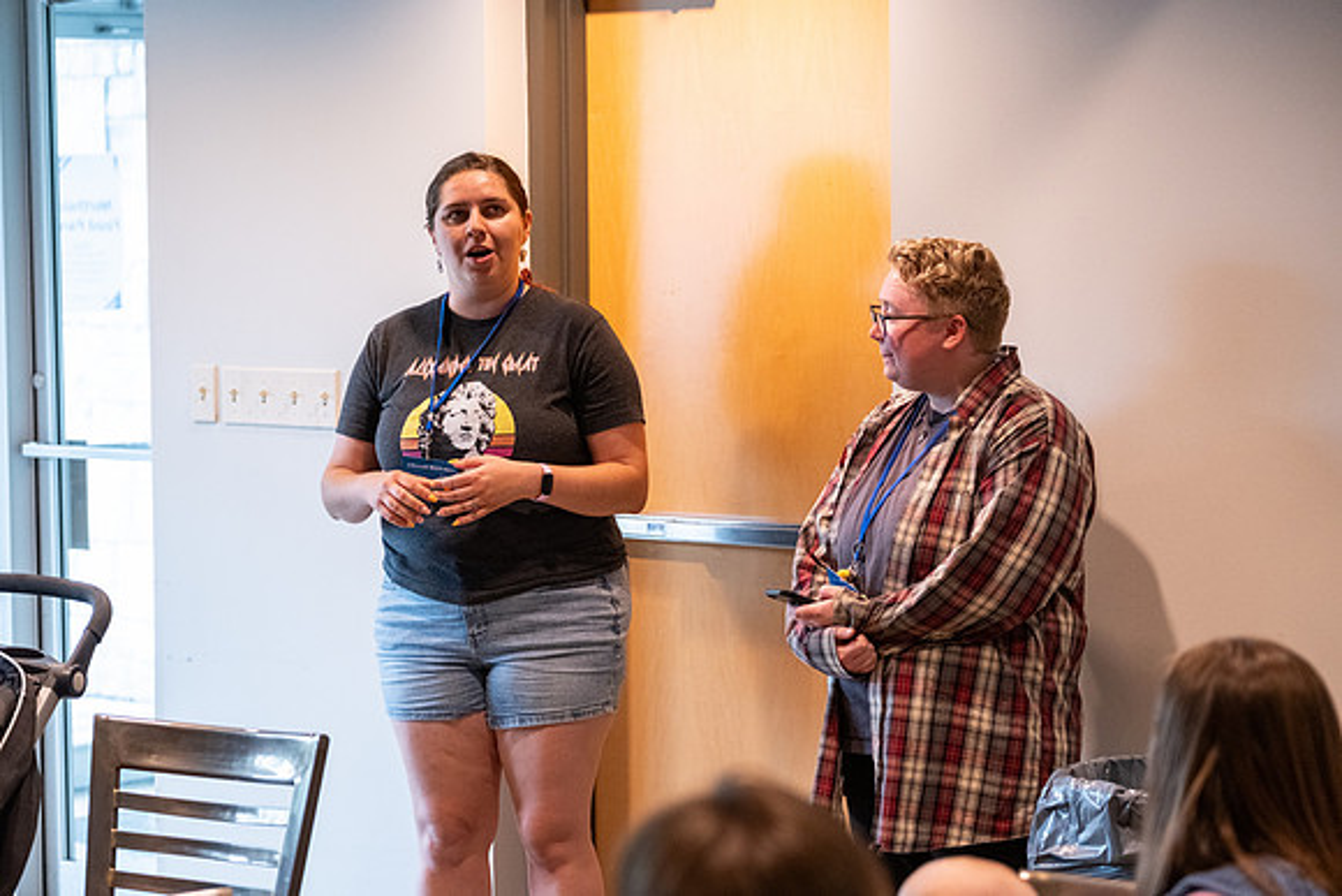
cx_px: 671
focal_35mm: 112
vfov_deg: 12.2
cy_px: 448
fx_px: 4176
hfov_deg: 18.3
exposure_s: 1/125
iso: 1250
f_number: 2.8
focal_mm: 74.4
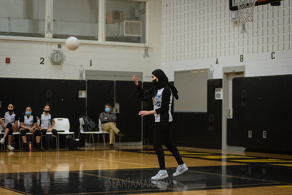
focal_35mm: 92
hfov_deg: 22.1
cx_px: 146
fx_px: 746
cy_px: 98
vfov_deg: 14.9
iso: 5000
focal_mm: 92
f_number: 3.2
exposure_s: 1/400
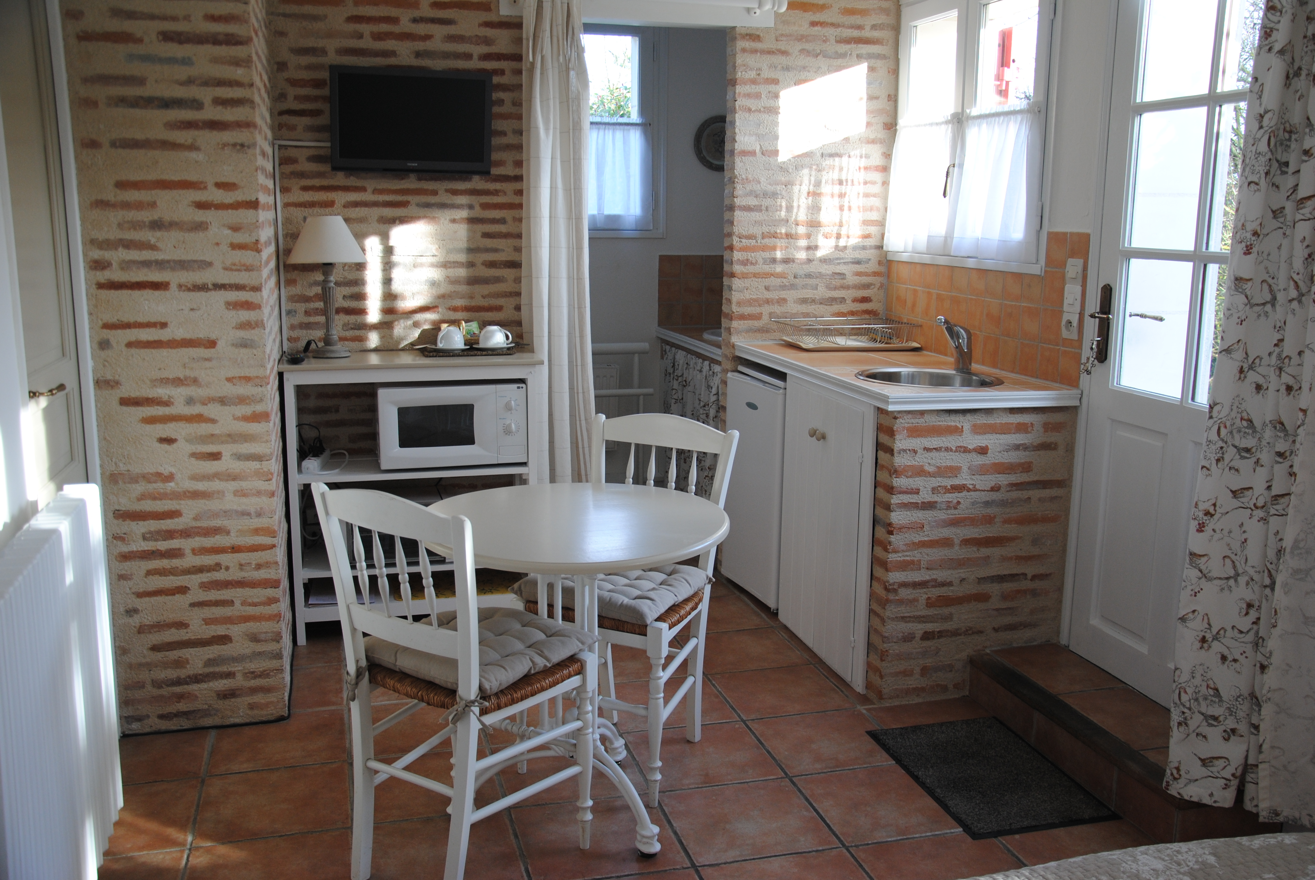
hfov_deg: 57.2
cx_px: 658
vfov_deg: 40.1
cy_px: 440
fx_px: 1207
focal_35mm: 33
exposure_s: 1/50
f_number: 3.8
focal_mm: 22
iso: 200
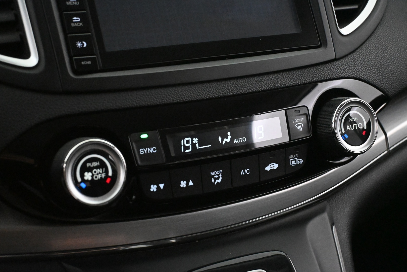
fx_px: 729
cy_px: 136
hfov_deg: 31.2
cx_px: 204
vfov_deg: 21.1
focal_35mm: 64
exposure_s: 1/60
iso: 12800
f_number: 6
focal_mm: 43
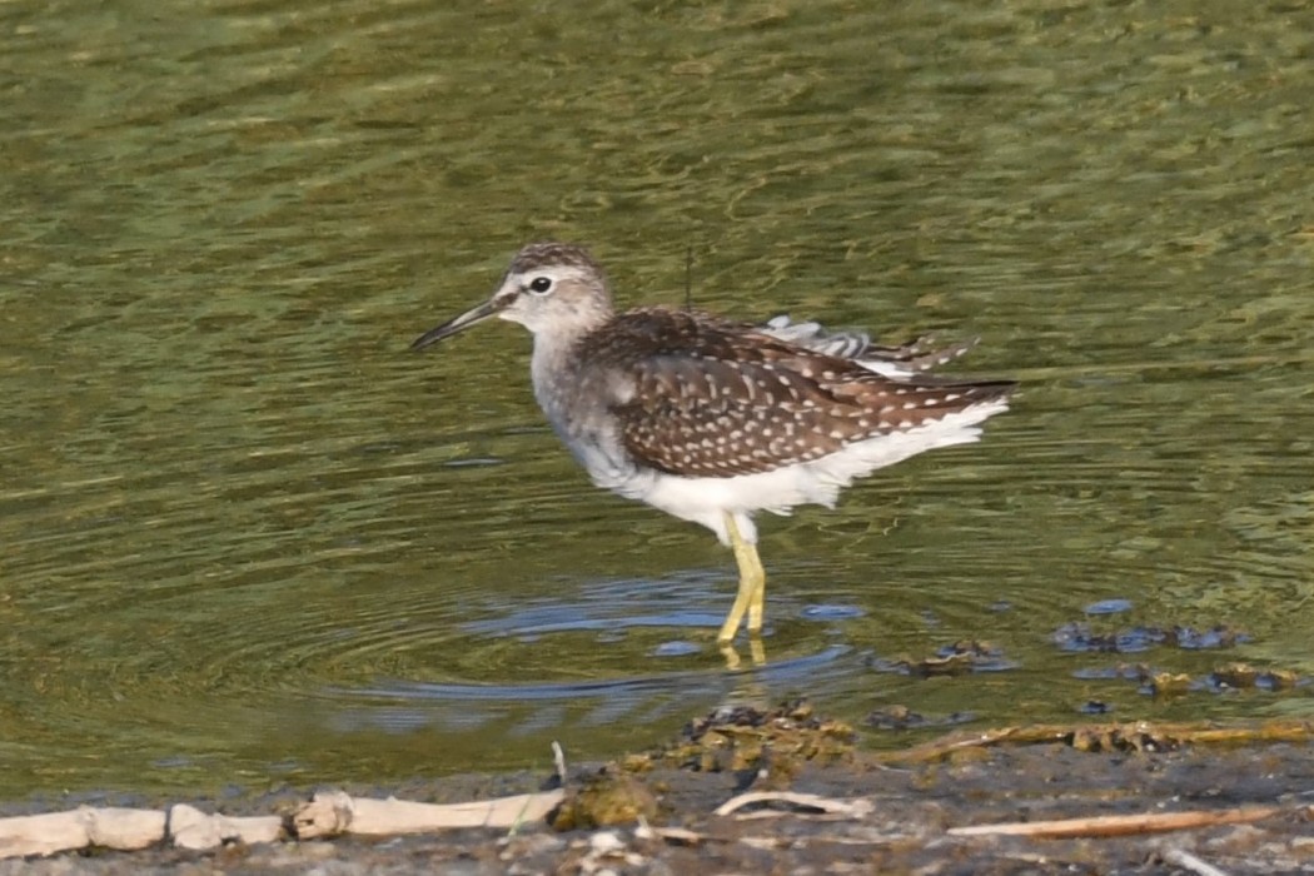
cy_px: 438
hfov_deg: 2.7
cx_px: 657
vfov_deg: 1.8
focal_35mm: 750
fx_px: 27373
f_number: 7.1
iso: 560
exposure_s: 1/800
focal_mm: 500
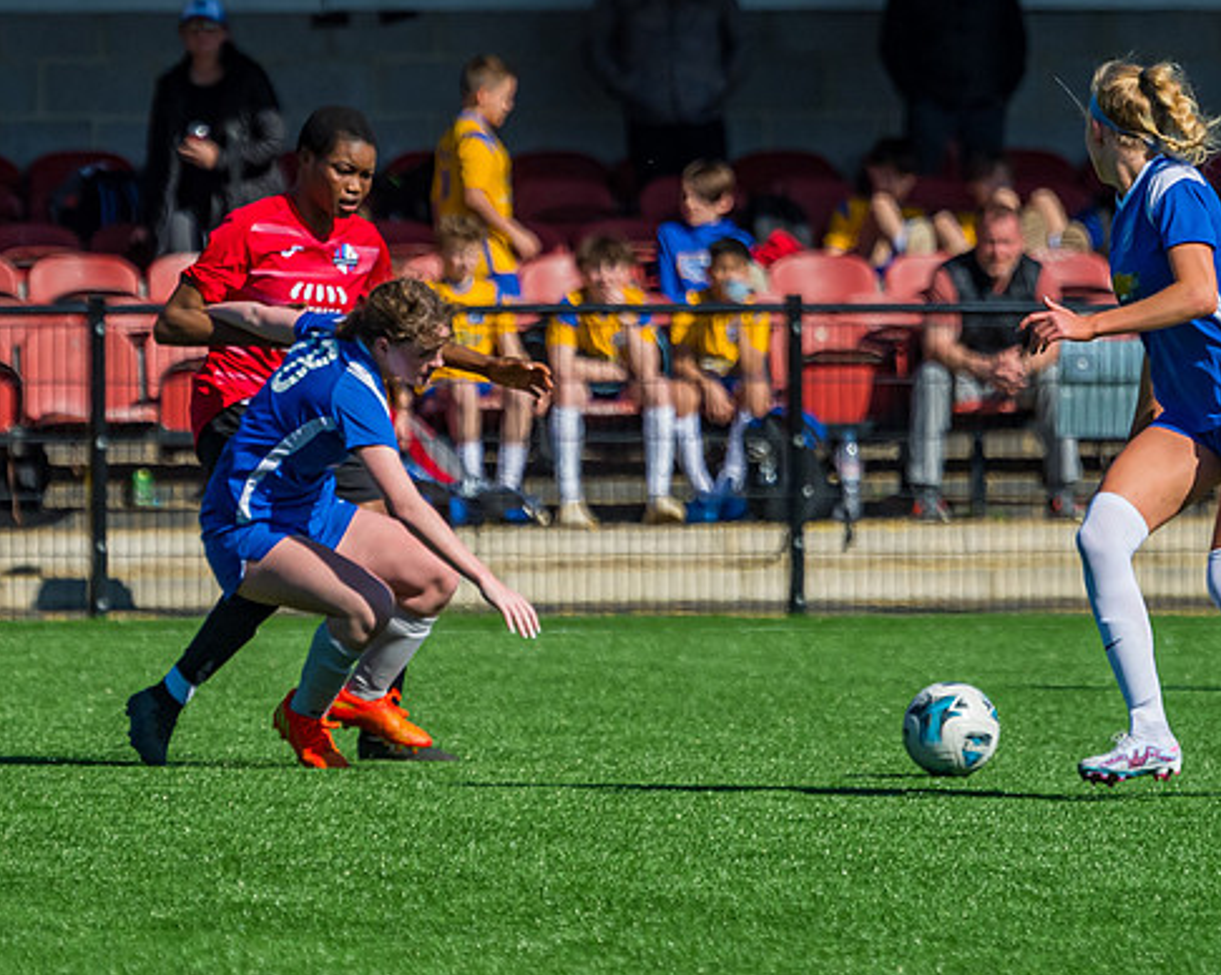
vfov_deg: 2.9
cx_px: 447
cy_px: 548
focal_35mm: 535
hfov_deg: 3.6
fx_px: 19318
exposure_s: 1/5000
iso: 400
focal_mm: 230
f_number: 4
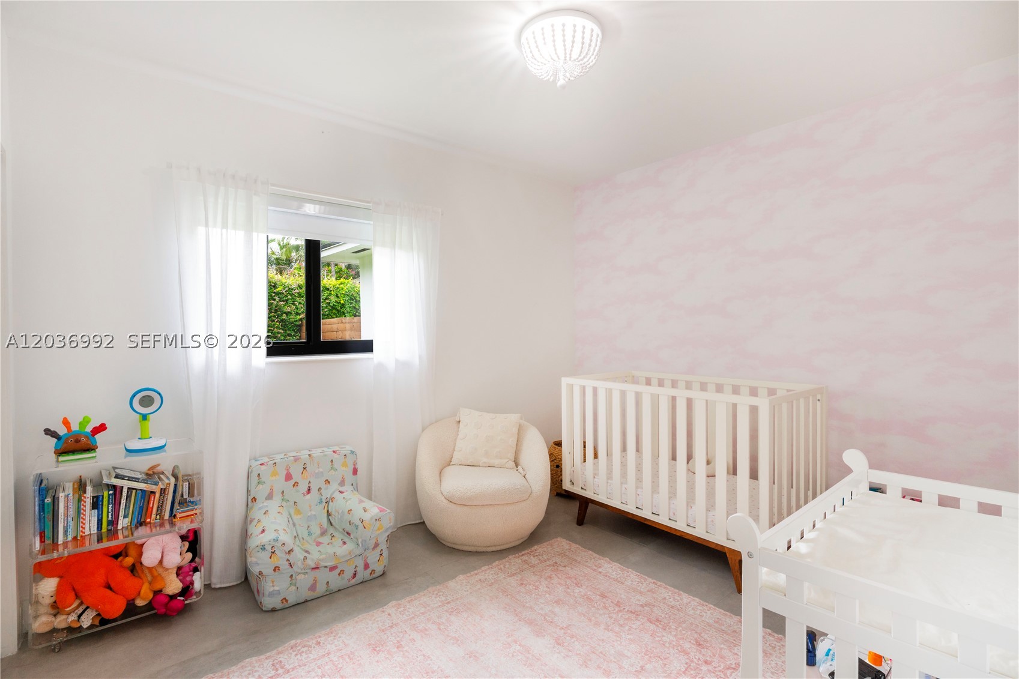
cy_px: 340
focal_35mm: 16
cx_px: 510
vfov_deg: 72.0
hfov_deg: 95.0
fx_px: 467
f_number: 8
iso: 250
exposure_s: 1/60
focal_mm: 11
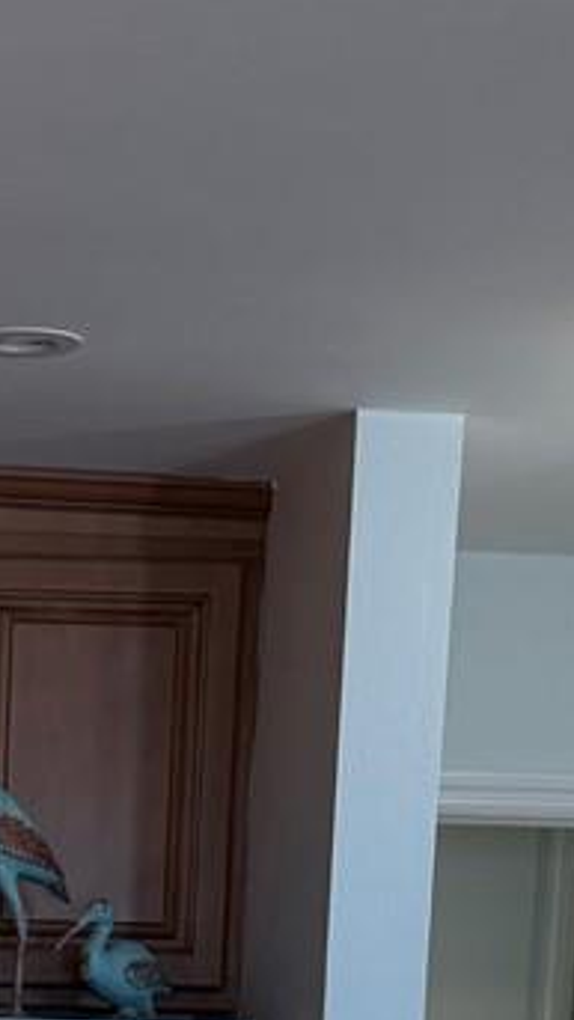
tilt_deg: -6.4
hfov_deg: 9.7
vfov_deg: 16.2
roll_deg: -1.2
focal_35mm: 122
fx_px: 3300
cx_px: -220
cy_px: 1487
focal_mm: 6.76
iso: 125
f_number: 1.78
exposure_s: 1/120
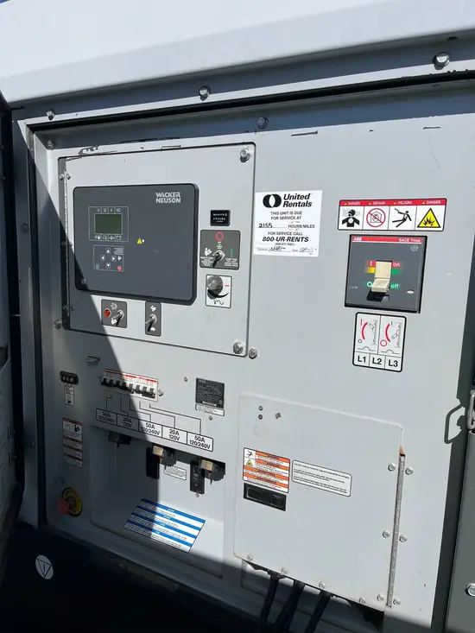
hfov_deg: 53.1
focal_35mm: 26
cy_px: 316
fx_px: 476
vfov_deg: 67.3
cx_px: 238
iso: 50
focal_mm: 5.1
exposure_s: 1/7874
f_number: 1.6
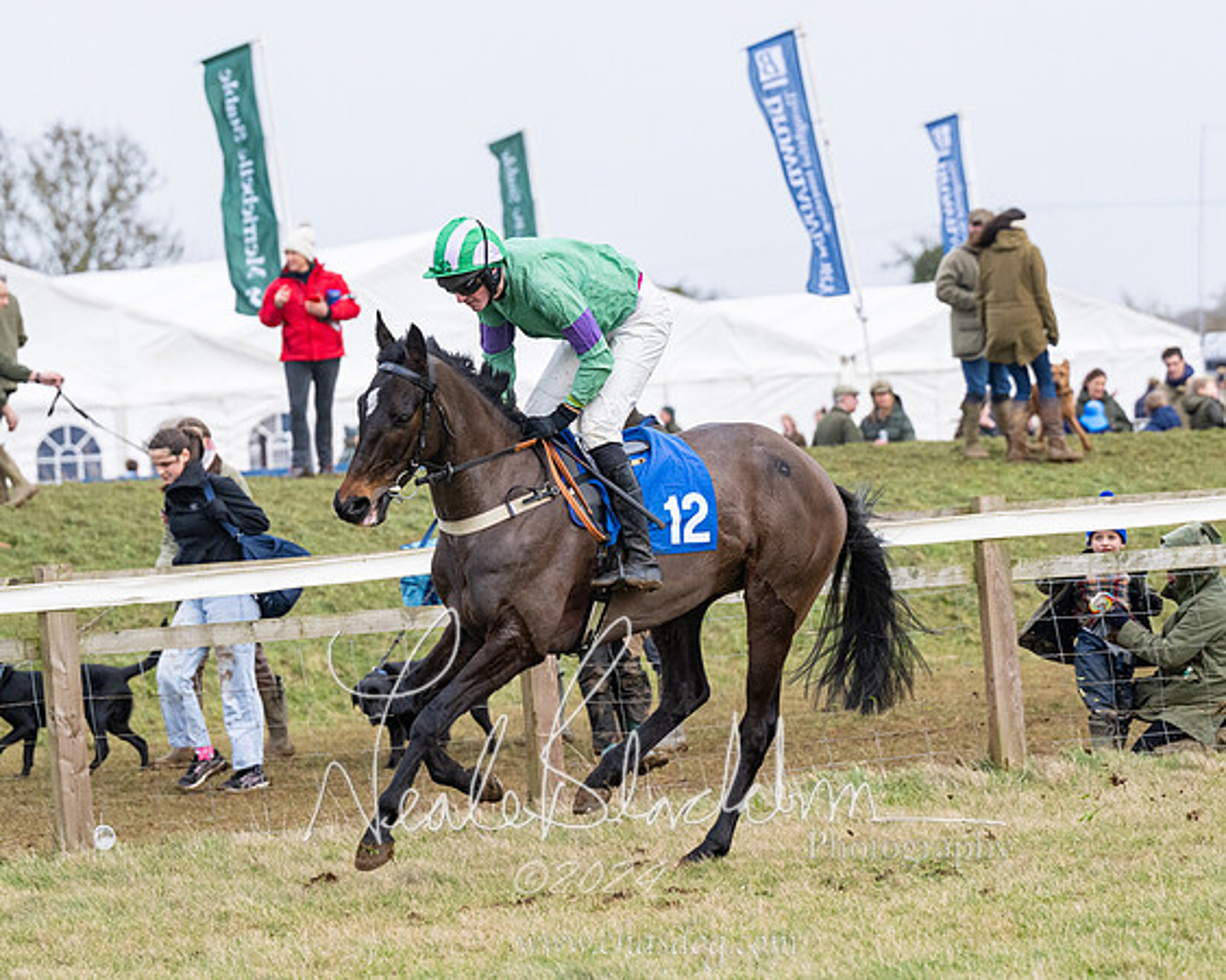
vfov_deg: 7.0
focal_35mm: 220
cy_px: 490
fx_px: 7969
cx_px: 613
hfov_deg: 8.8
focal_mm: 130
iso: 800
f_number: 4
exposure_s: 1/1600
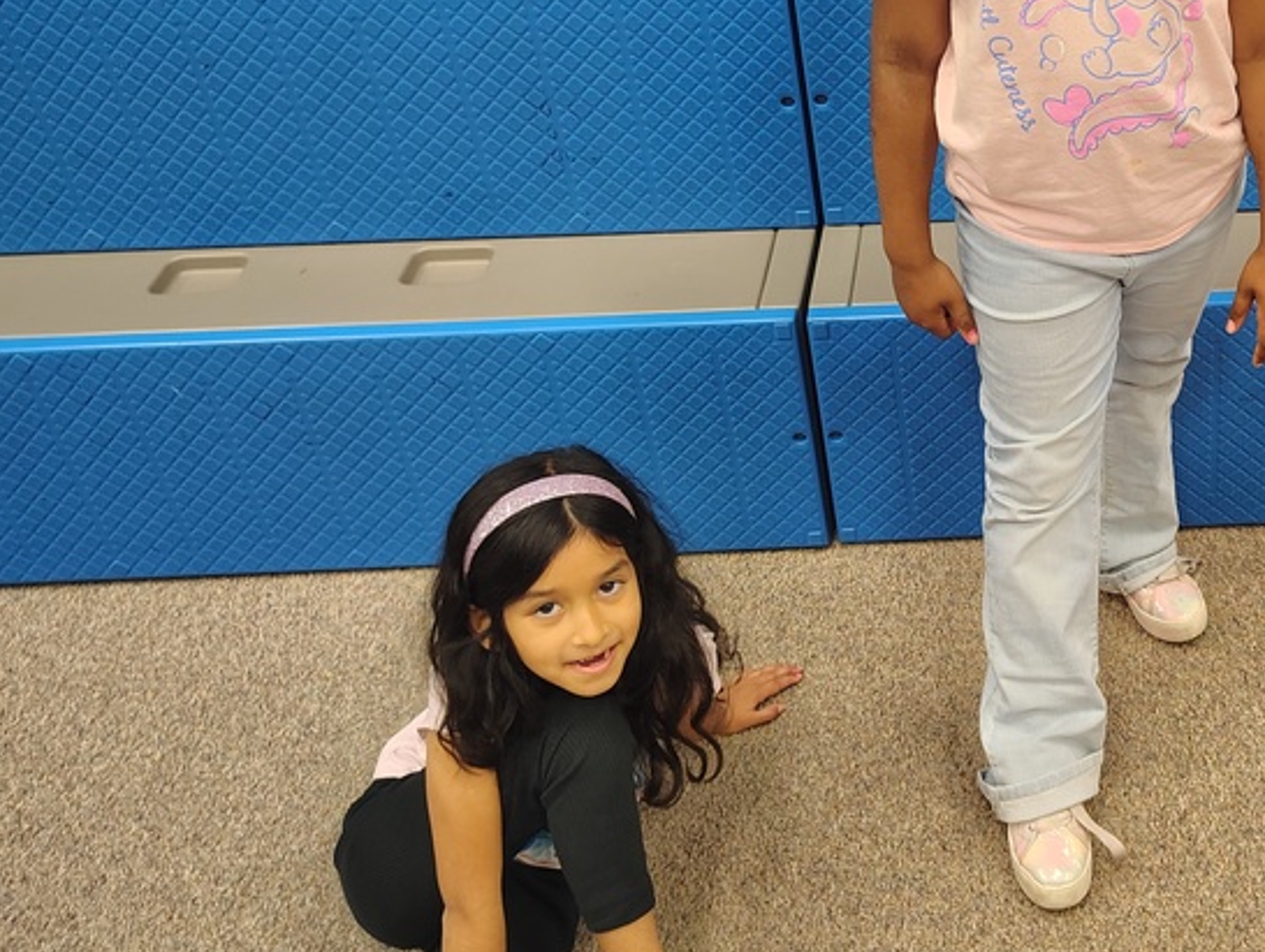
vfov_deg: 31.8
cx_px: 1165
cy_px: 256
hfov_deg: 38.8
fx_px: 1647
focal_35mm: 45
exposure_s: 1/60
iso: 1256
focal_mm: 5.56
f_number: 1.8
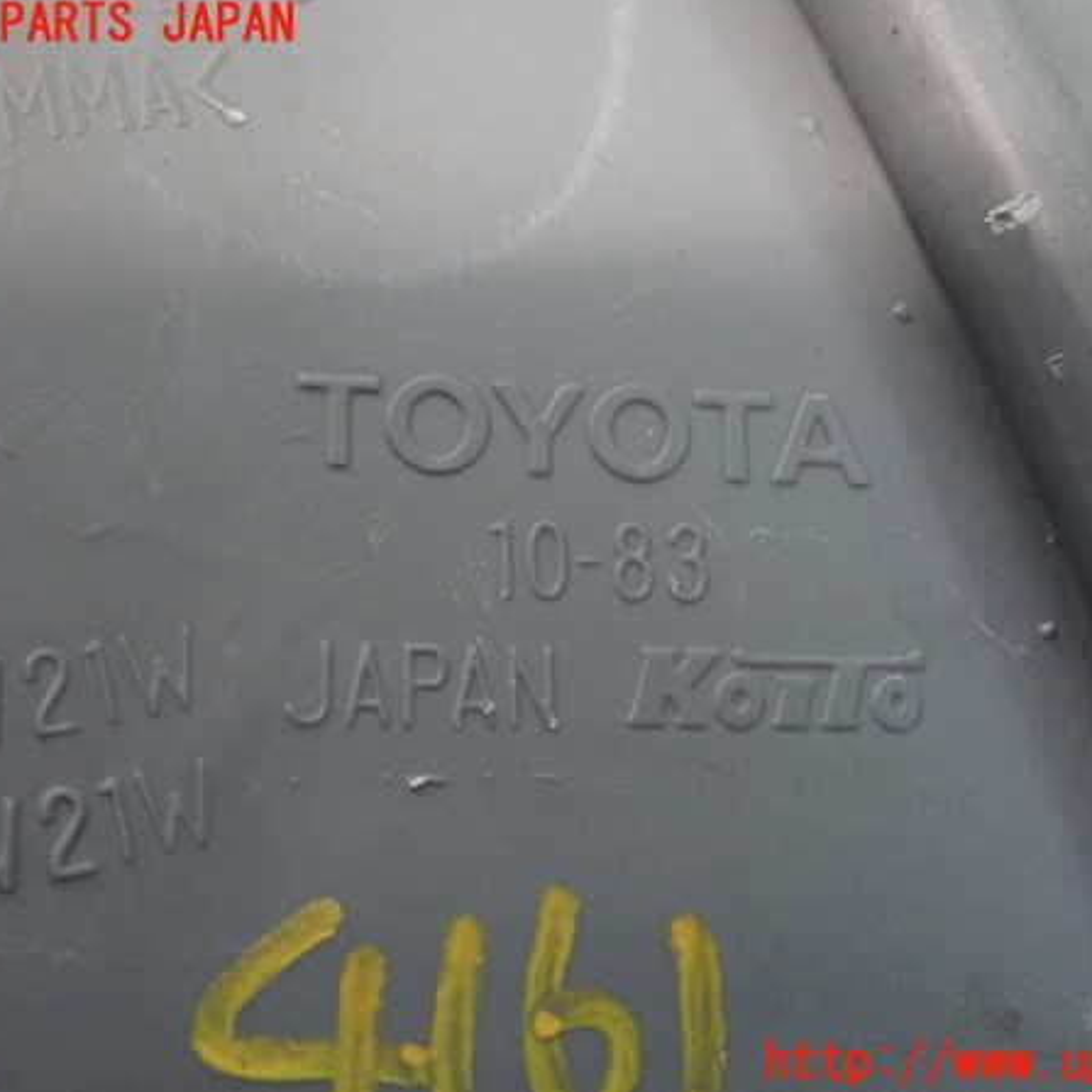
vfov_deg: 26.9
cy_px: 545
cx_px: 584
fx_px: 2284
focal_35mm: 64
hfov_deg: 26.9
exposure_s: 1/15
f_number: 3.3
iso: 800
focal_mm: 9.65
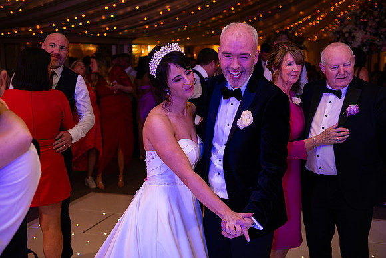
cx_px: 193
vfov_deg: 29.9
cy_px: 129
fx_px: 483
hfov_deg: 43.6
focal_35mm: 45
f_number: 3.5
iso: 1000
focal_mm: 45
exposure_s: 1/160
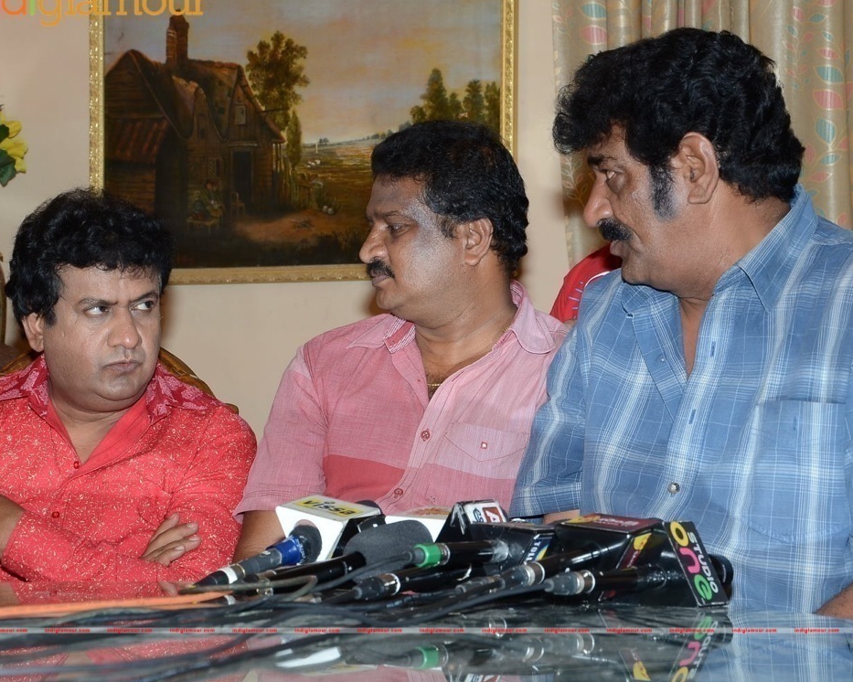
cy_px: 332
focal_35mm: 94
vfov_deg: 16.4
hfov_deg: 20.4
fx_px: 2373
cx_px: 442
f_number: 6.3
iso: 250
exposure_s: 1/125
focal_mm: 52
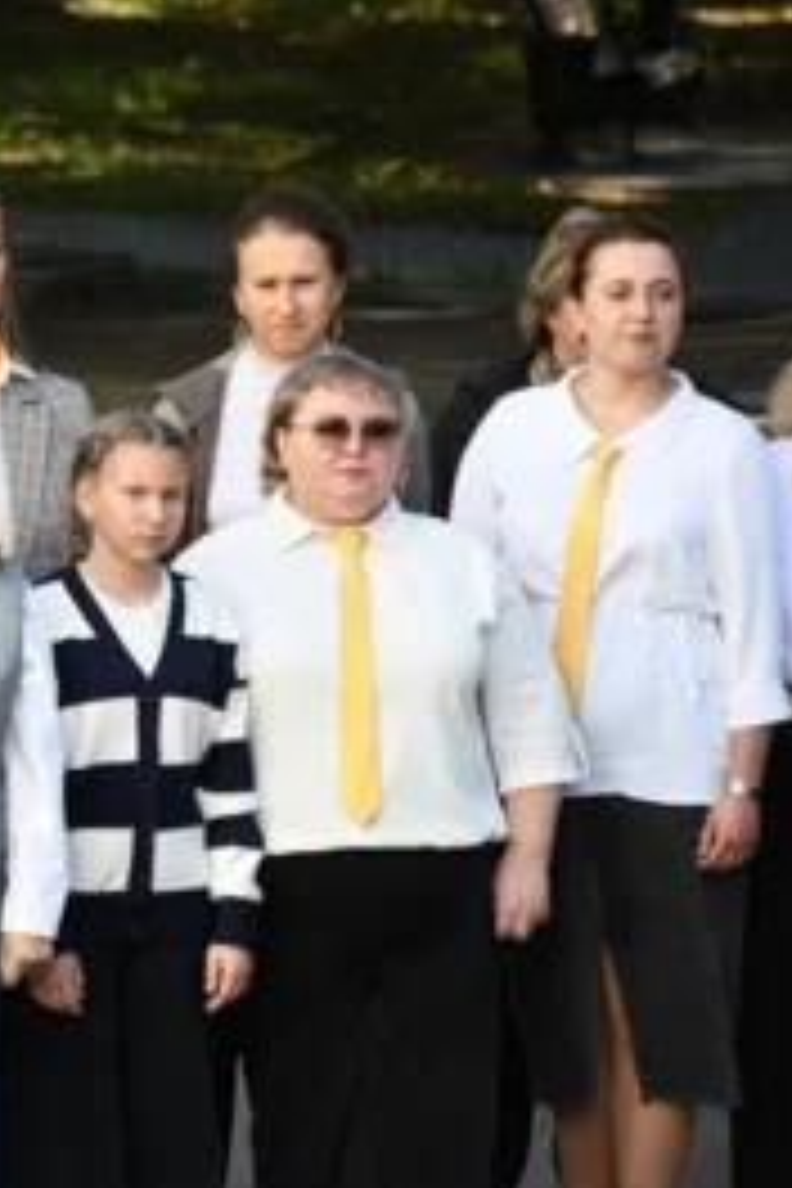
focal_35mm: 318
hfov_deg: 4.3
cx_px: -86
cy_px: 596
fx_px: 10493
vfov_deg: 6.5
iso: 640
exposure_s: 1/500
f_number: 5.6
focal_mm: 140
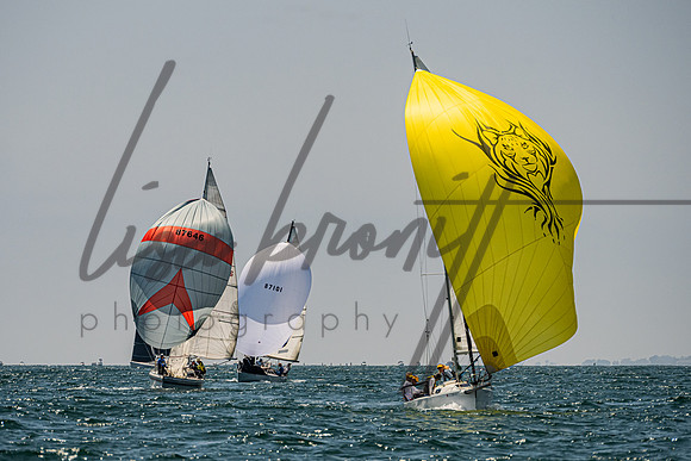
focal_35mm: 353
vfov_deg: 3.9
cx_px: 314
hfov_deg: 5.8
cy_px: 241
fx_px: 6780
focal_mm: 260
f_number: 8
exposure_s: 1/4000
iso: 500
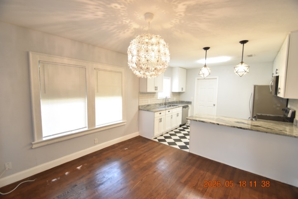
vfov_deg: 77.3
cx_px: 149
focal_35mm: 15
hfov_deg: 100.4
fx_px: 124
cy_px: 100
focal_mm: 10
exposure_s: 1/45
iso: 800
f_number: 3.5
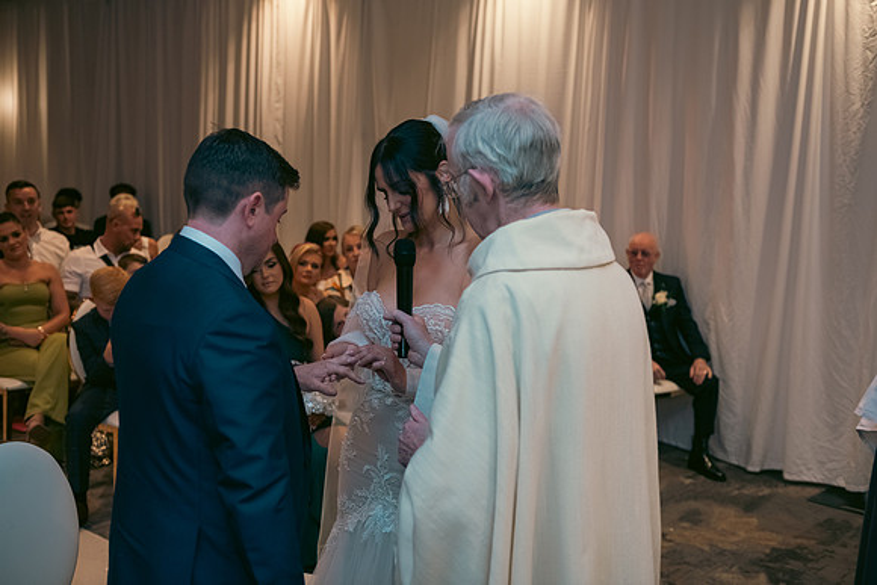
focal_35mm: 44
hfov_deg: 44.5
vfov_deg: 30.5
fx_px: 1072
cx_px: 438
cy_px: 292
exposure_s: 1/160
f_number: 3.5
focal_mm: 44
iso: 800
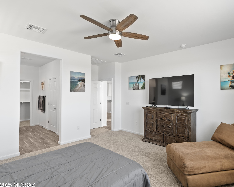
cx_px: 143
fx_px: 132
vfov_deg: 70.9
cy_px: 95
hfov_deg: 82.0
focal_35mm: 19
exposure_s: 1/50
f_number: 8
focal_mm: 16
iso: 200
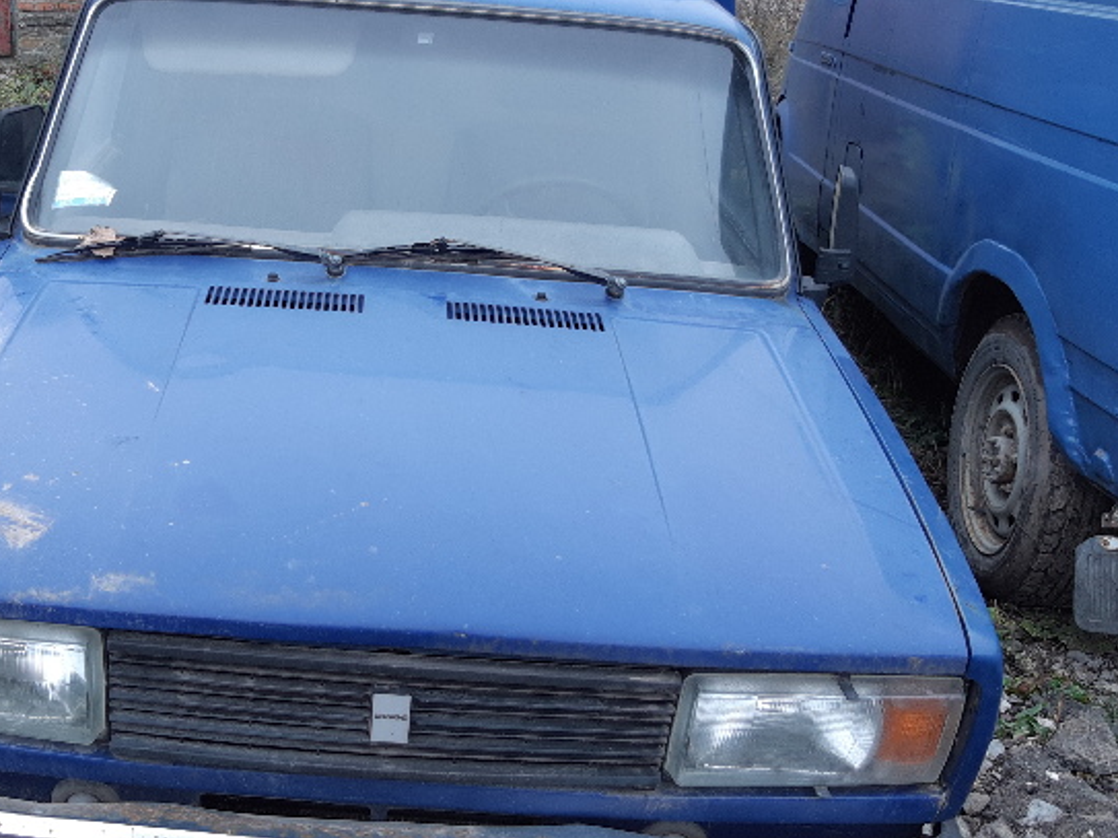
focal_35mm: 46
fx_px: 1485
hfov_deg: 40.8
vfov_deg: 31.5
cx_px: 389
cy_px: 410
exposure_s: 1/100
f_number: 1.7
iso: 40
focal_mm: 3.93
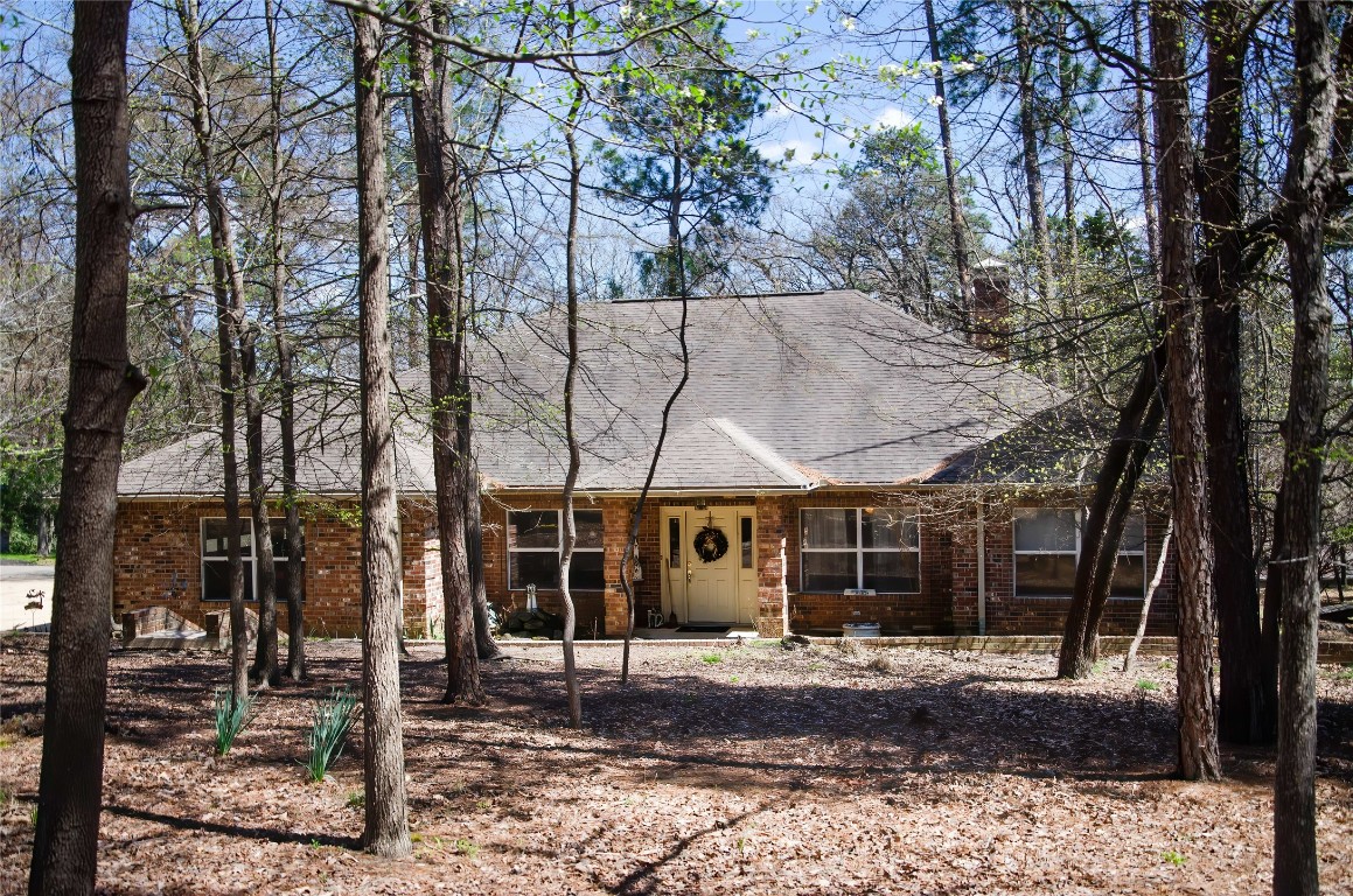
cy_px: 448
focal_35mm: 36
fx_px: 1350
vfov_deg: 36.7
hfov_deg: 53.2
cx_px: 676
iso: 100
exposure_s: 1/350
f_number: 5.6
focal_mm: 24
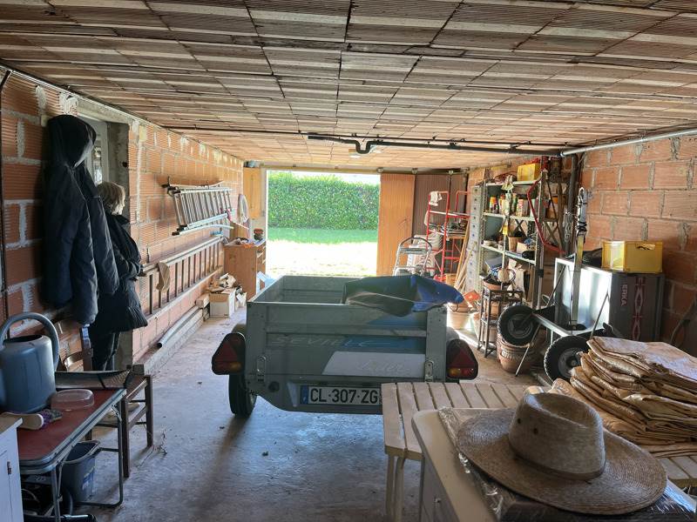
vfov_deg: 53.1
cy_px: 261
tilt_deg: -7.3
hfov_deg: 67.3
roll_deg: -2.2
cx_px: 348
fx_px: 524
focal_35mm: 26
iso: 80
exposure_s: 1/121
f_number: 1.6
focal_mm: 5.1
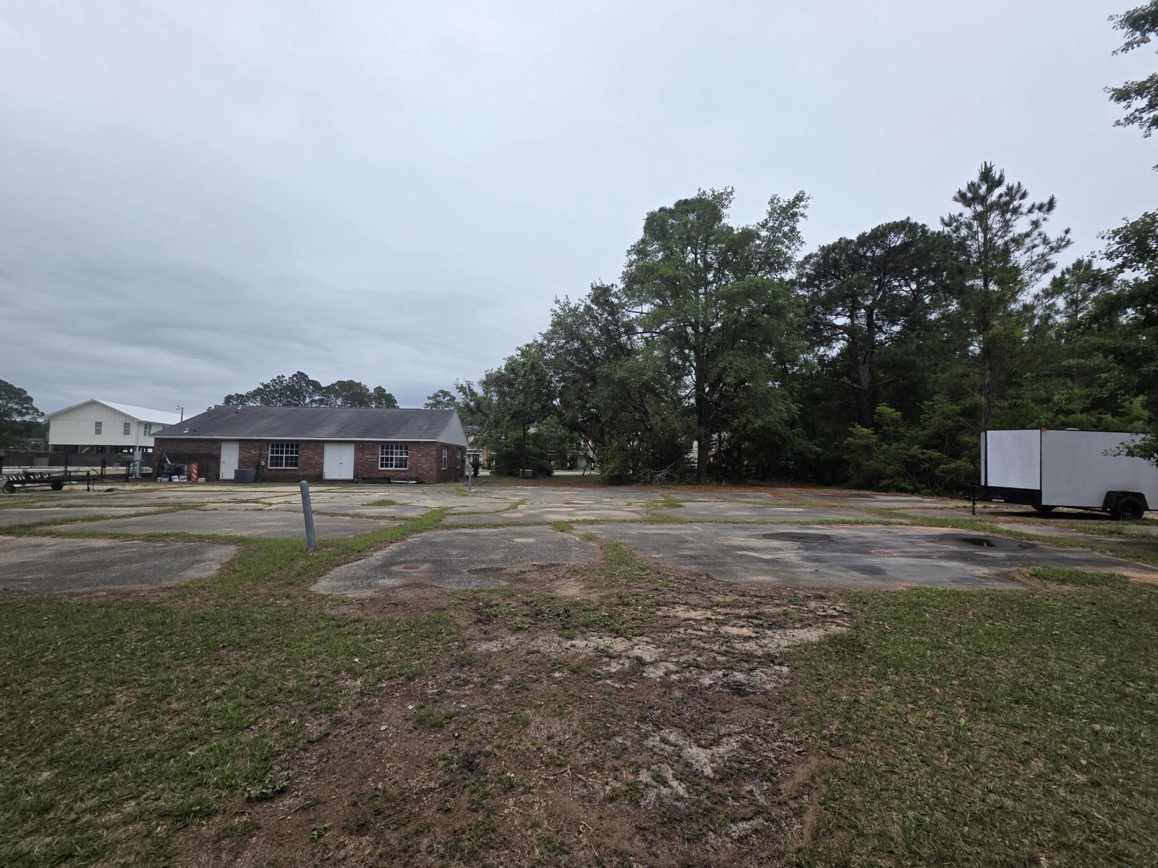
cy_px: 434
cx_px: 579
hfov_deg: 106.2
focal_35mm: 13
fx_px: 435
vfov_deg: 89.9
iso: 40
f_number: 1.9
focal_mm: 2.2
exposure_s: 1/1794
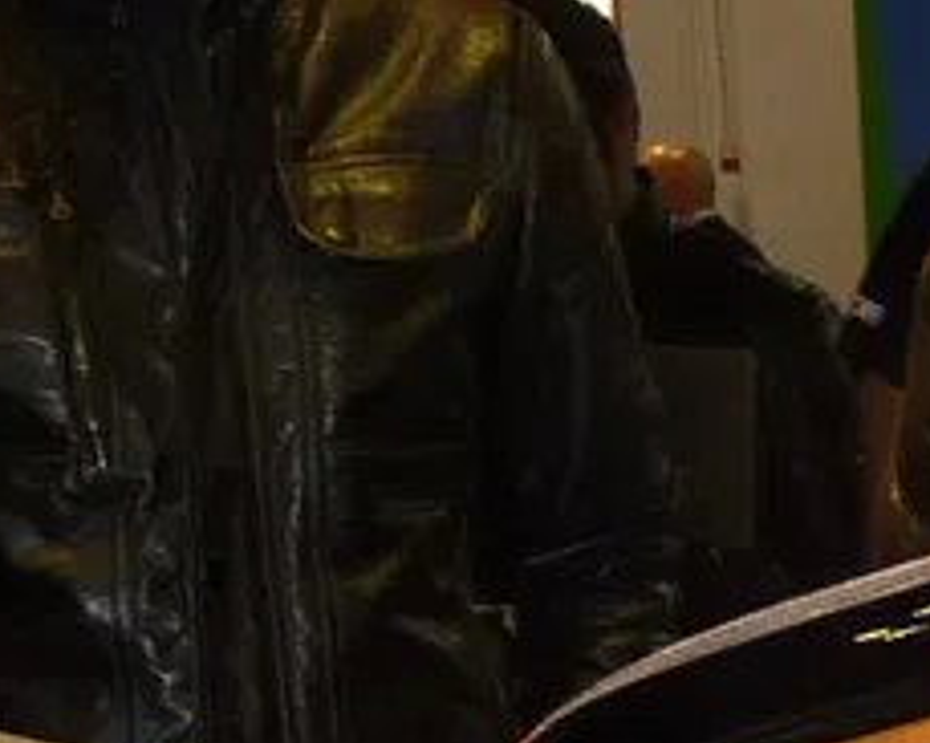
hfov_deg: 8.4
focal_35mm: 210
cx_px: 2319
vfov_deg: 7.0
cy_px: 1758
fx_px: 5778
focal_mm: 5.1
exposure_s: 1/30
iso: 100
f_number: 2.8
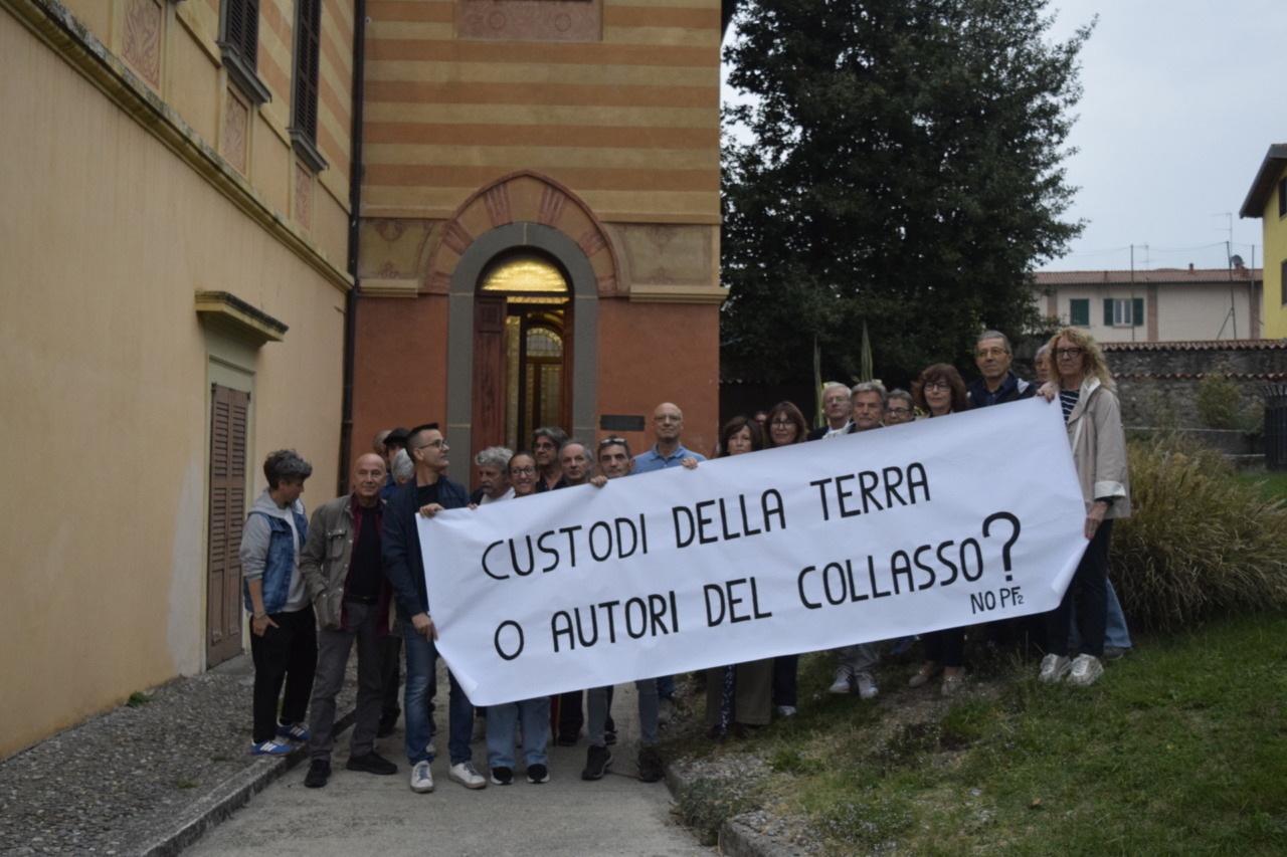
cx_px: 644
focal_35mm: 39
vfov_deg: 34.2
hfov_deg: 49.6
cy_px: 428
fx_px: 1394
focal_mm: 26
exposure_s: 1/100
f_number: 5
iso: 1600
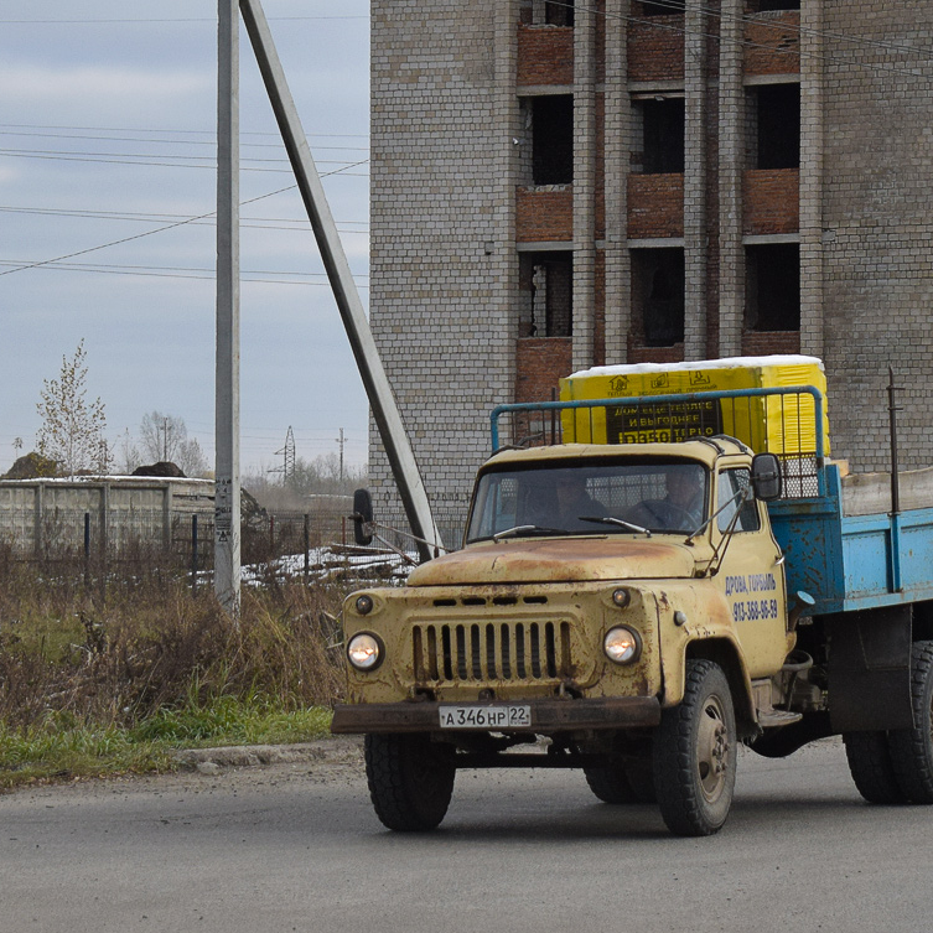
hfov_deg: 15.6
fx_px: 3405
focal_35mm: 112
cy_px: 484
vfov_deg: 15.6
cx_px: 616
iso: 400
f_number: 7.1
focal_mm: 55
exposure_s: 1/1250
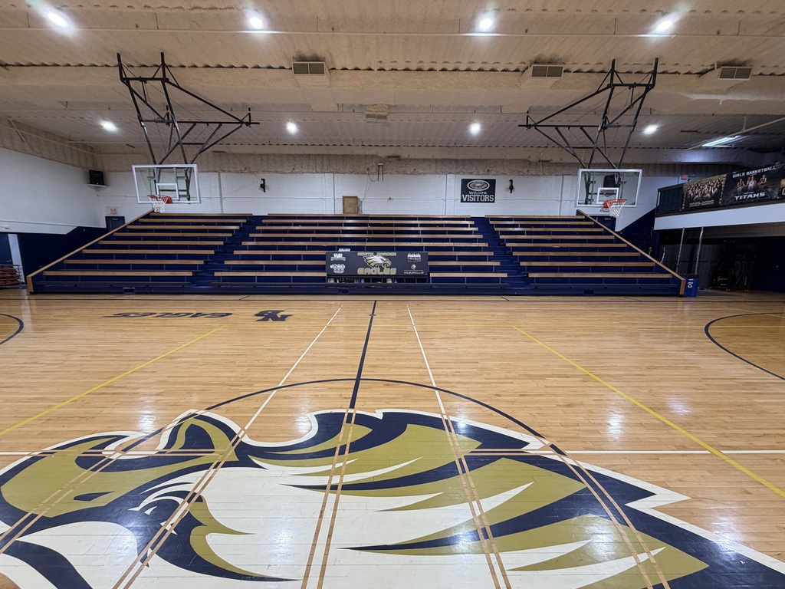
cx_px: 392
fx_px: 317
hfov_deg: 102.1
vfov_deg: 85.7
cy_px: 294
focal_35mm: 14
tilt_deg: -9.1
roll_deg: +0.1
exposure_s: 1/120
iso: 160
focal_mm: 2.22
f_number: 2.2
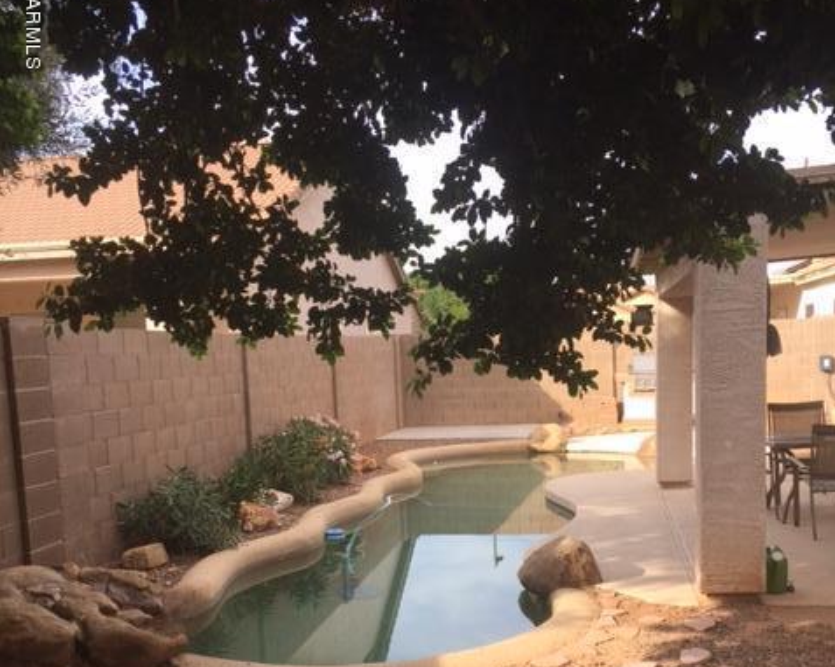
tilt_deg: -7.9
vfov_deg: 38.2
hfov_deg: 48.0
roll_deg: +2.3
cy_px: 492
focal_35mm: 38
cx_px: 418
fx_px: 939
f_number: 2.2
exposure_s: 1/557
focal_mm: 4.15
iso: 32
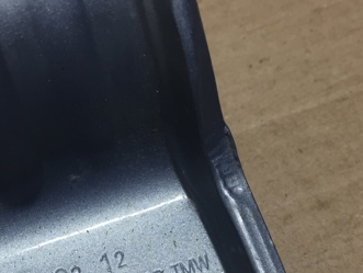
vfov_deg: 25.5
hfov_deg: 34.3
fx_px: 588
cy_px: 234
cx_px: 179
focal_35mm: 56
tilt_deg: -61.4
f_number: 2.2
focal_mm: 4.15
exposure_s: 1/33
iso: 32
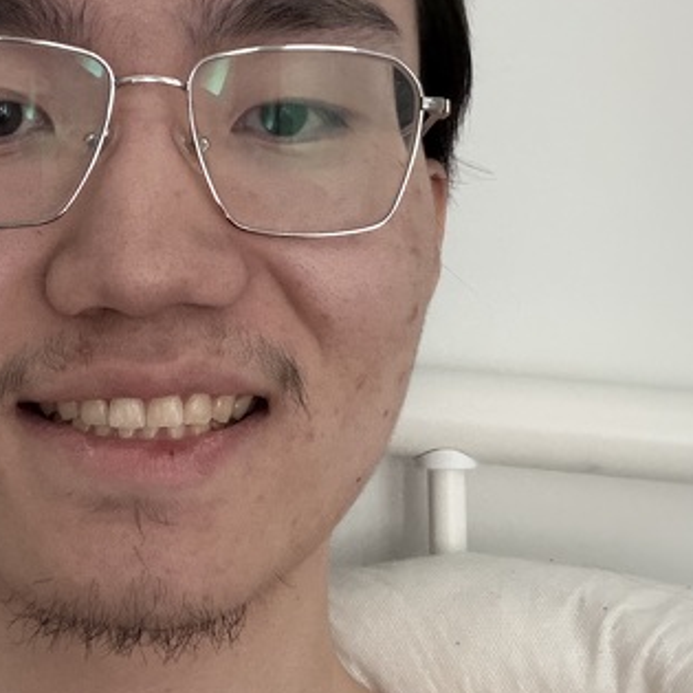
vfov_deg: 29.1
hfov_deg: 28.6
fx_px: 1336
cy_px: 367
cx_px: 160
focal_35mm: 59
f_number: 1.9
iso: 640
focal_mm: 2.71
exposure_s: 1/15
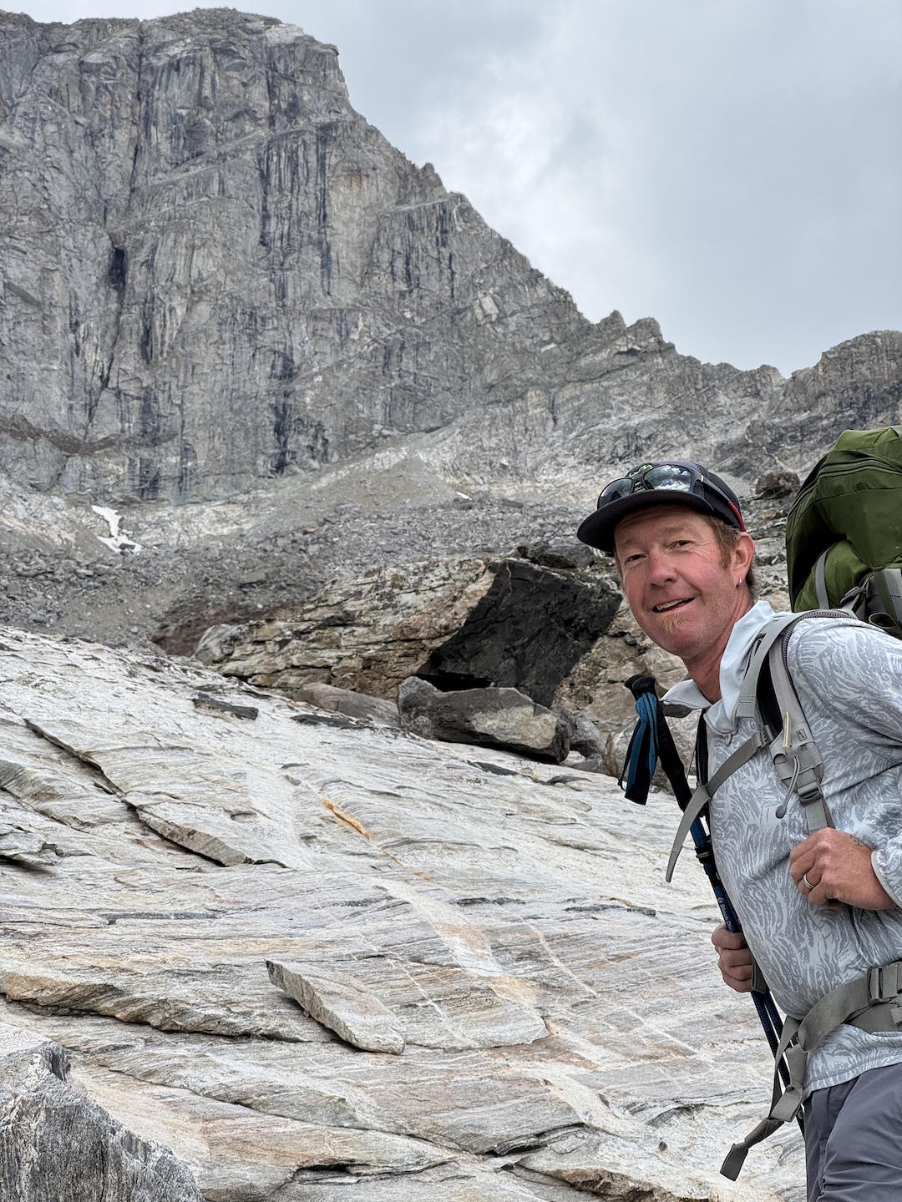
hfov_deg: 19.1
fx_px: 2675
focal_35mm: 77
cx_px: 451
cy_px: 601
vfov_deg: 25.3
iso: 25
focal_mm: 9
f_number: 2.8
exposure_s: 1/555
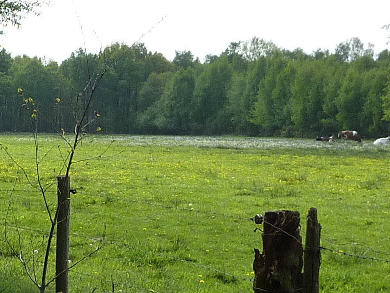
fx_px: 1183
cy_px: 189
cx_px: -28
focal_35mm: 105
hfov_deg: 18.1
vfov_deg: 14.1
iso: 125
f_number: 4
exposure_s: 1/400
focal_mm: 4.1
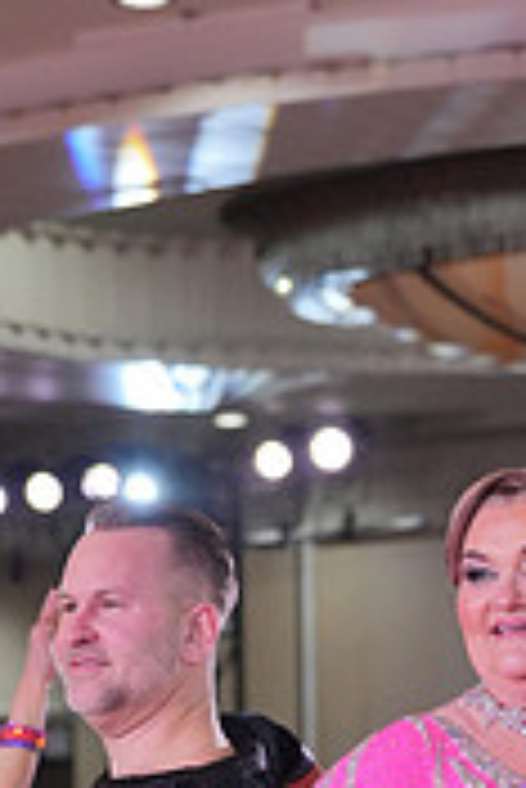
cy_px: 1198
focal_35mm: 258
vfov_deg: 7.8
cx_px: 375
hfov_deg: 5.3
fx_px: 5643
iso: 2000
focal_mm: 78
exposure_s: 1/500
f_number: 4
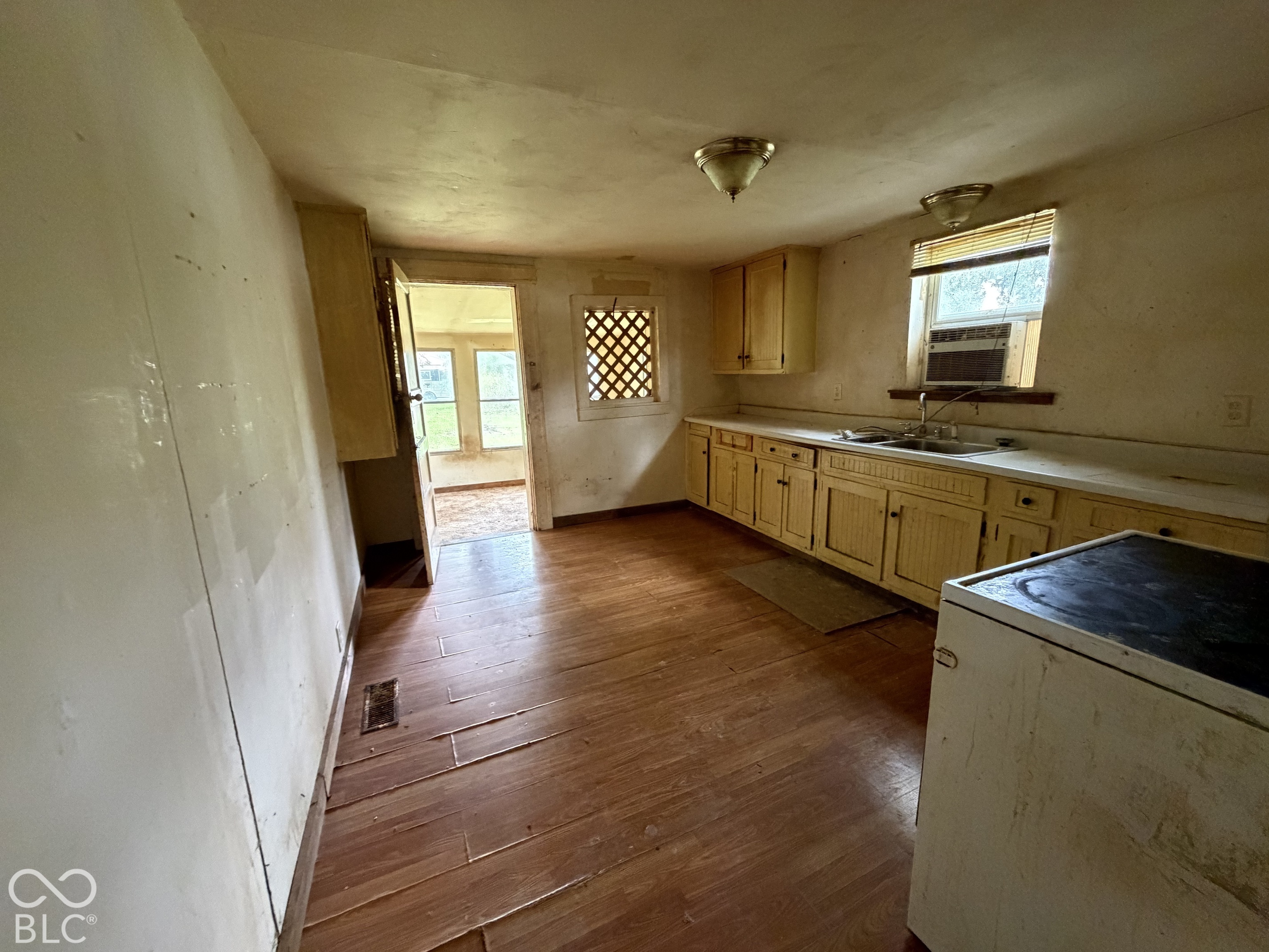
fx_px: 513
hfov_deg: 102.1
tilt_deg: -10.6
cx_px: 634
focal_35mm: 14
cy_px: 476
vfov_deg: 85.7
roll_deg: +1.1
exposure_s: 1/60
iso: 1000
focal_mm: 2.22
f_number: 2.2
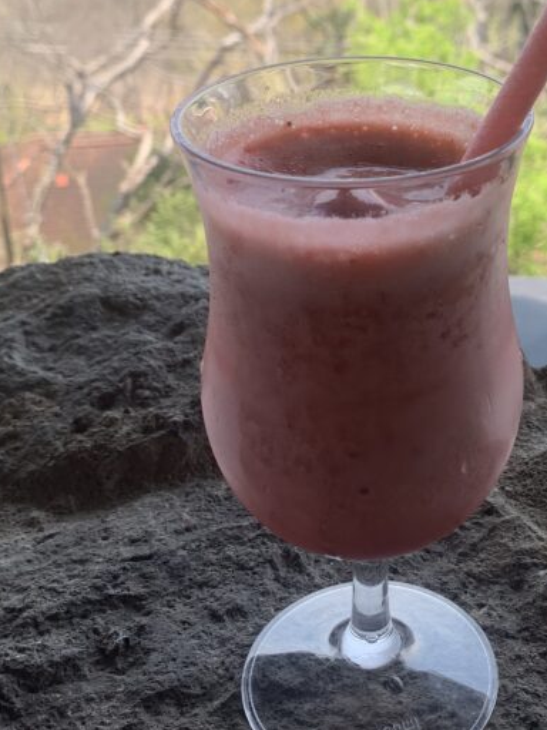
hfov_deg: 27.4
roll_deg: -2.0
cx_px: 443
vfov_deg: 36.3
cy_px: 222
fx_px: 1096
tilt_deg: -29.7
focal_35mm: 52
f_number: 1.8
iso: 25
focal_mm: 4.25
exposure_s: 1/981
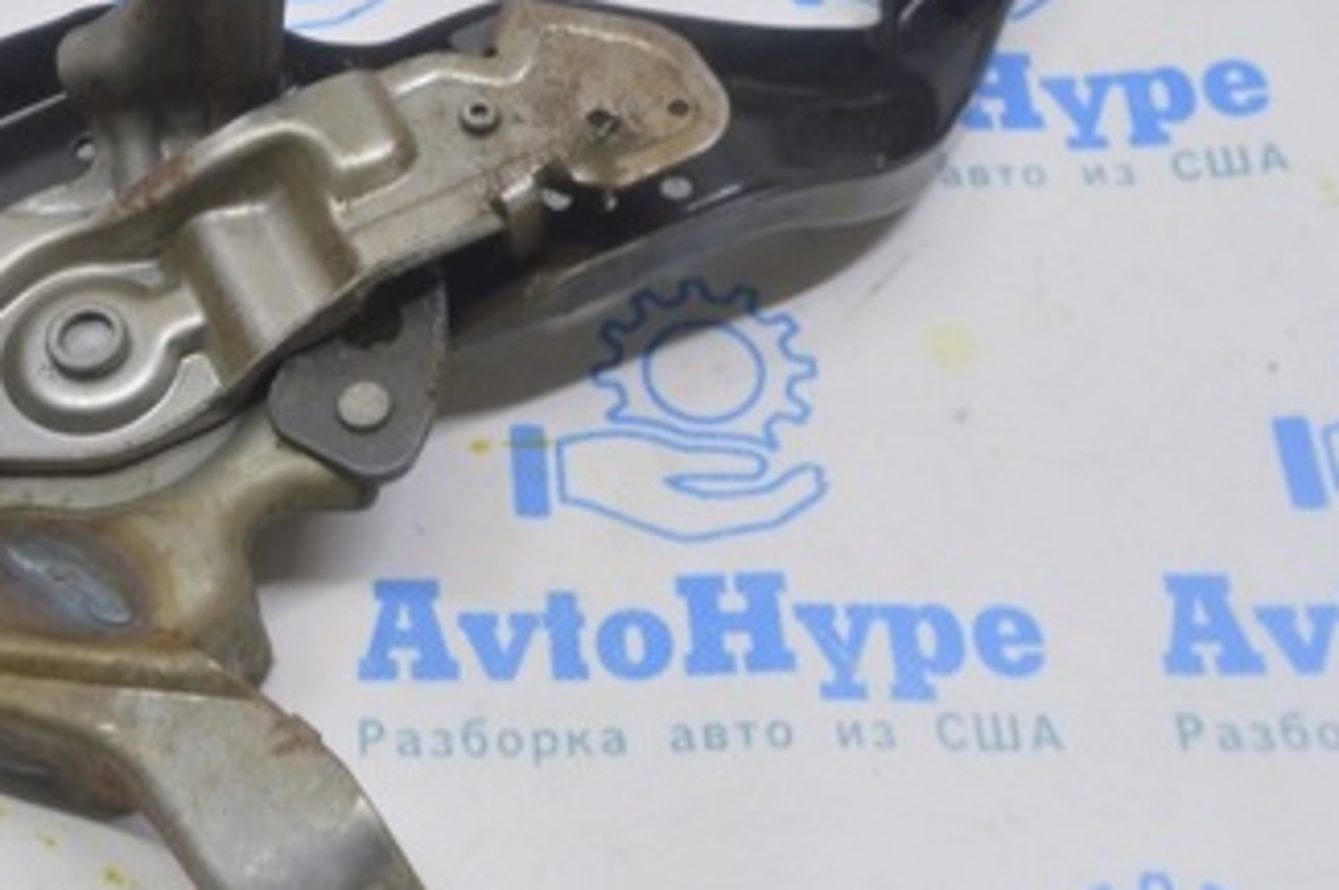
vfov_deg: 20.8
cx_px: 161
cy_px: 303
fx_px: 2415
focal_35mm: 65
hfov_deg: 29.8
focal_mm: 22
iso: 400
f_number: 5.6
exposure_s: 1/20
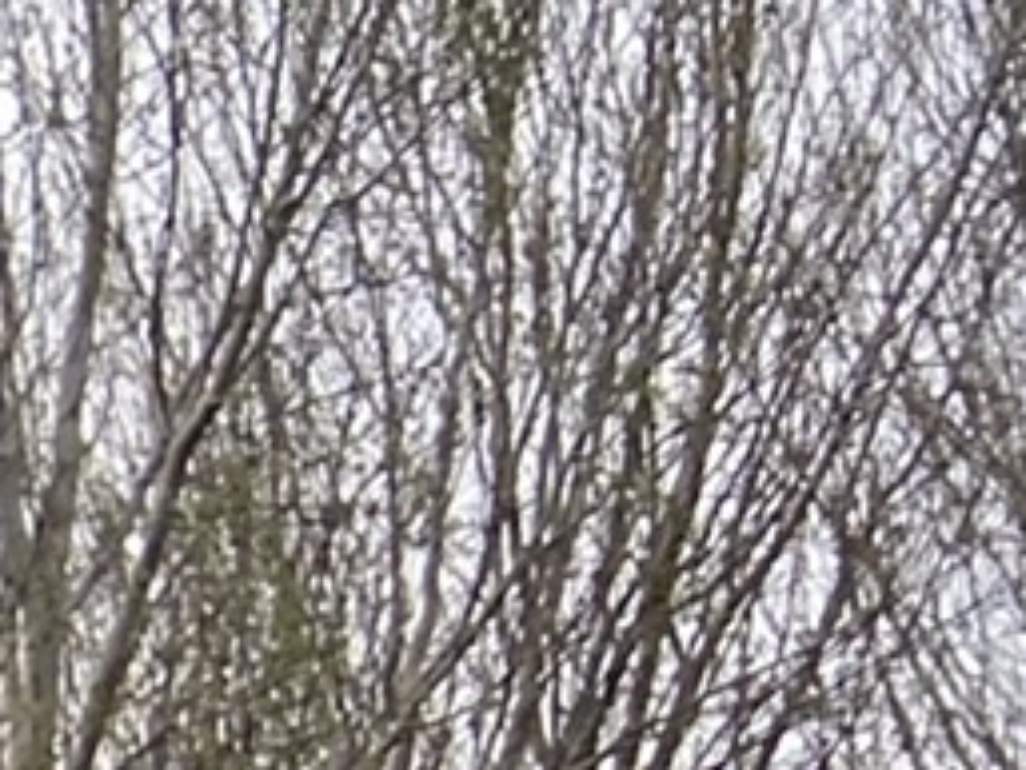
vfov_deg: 6.7
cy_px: 2346
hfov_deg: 7.5
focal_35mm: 202
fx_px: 5990
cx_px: -2854
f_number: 1.8
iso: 50
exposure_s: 1/121
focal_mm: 4.25
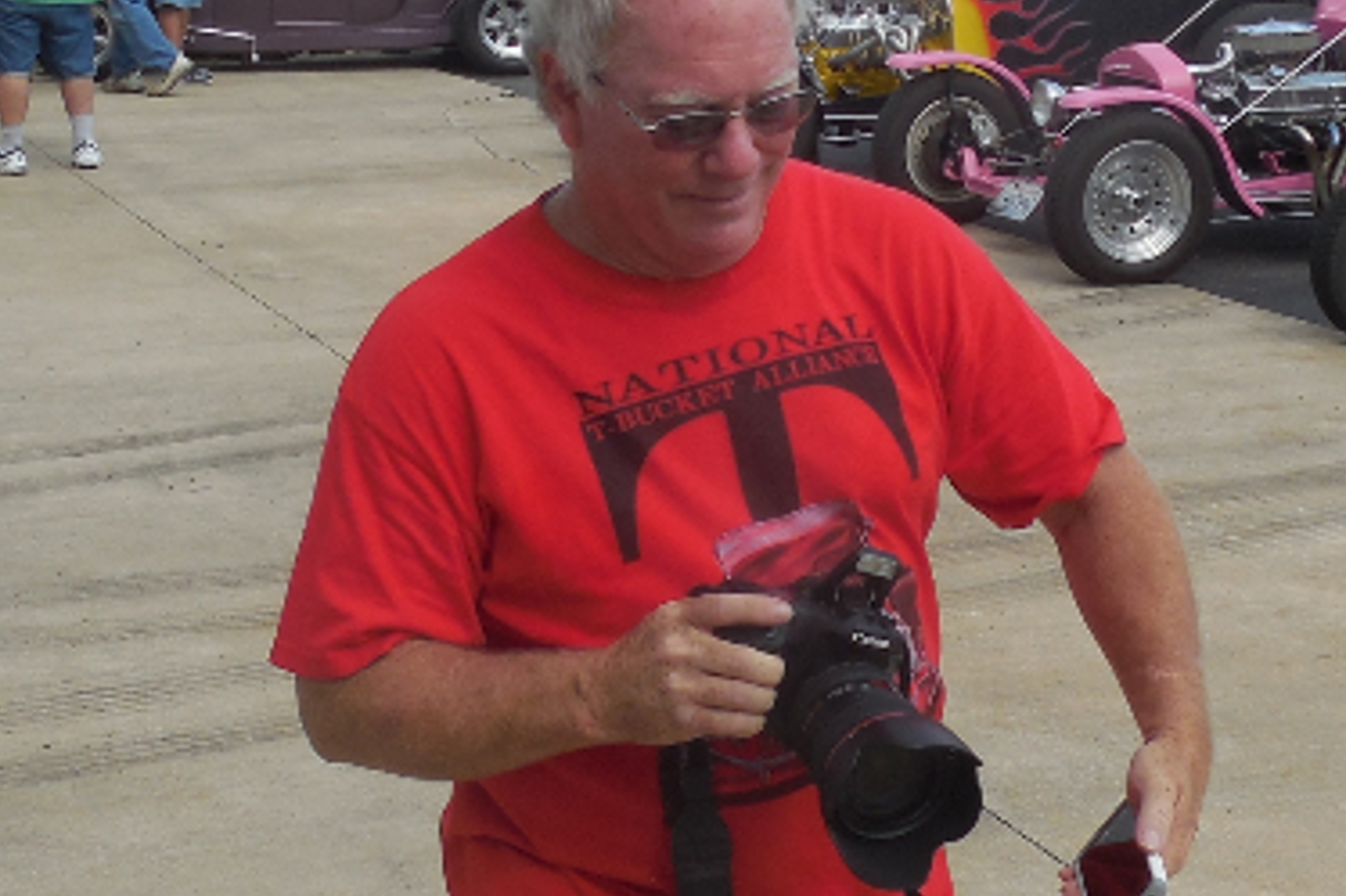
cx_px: 698
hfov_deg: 27.7
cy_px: 331
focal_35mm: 73
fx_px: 2728
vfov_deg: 18.6
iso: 125
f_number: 3.3
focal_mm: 4.5
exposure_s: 1/800
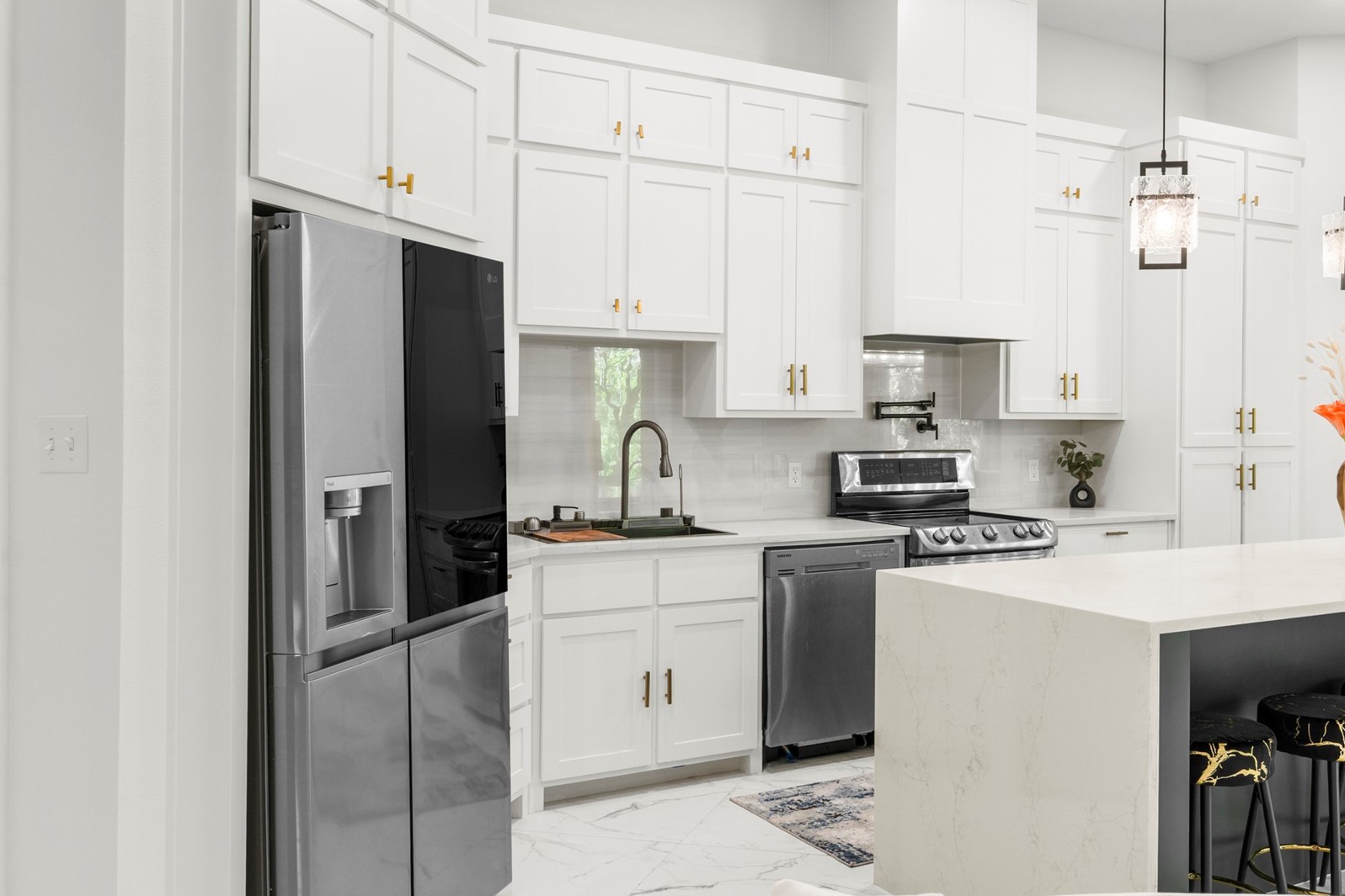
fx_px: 1270
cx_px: 814
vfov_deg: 38.9
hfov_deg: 55.3
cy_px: 422
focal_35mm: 34
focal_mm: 25
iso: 400
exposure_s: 1/15
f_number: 10
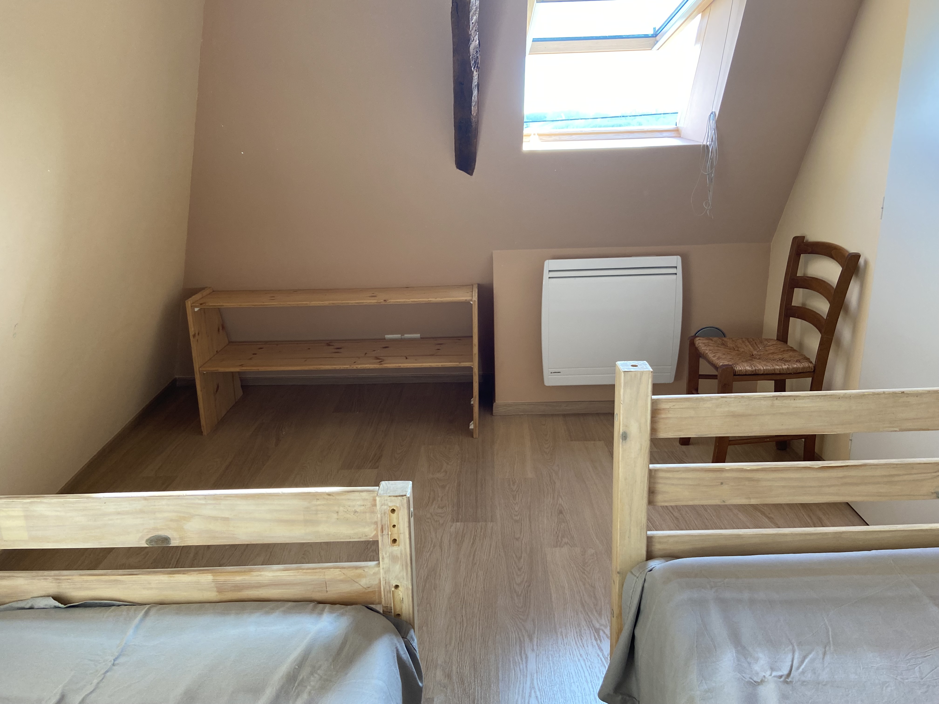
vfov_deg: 53.1
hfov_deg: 67.3
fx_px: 705
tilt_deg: -18.6
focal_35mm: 26
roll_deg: +2.0
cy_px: 352
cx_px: 470
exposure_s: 1/119
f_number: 1.8
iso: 125
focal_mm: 4.25
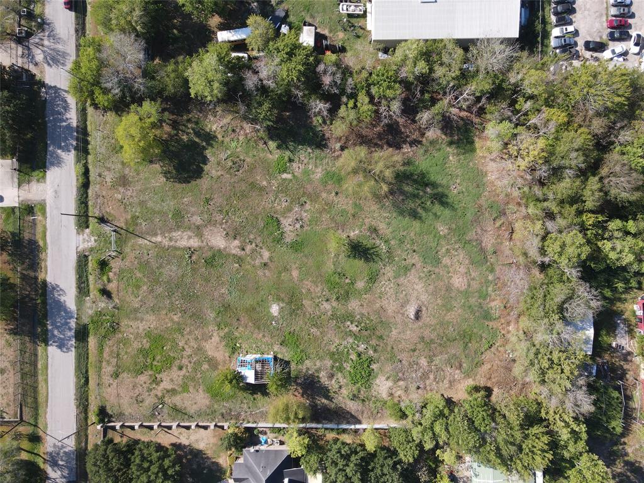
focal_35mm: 24
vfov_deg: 56.8
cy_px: 242
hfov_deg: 71.6
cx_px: 322
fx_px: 446
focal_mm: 4.5
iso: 100
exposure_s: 1/250
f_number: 2.8
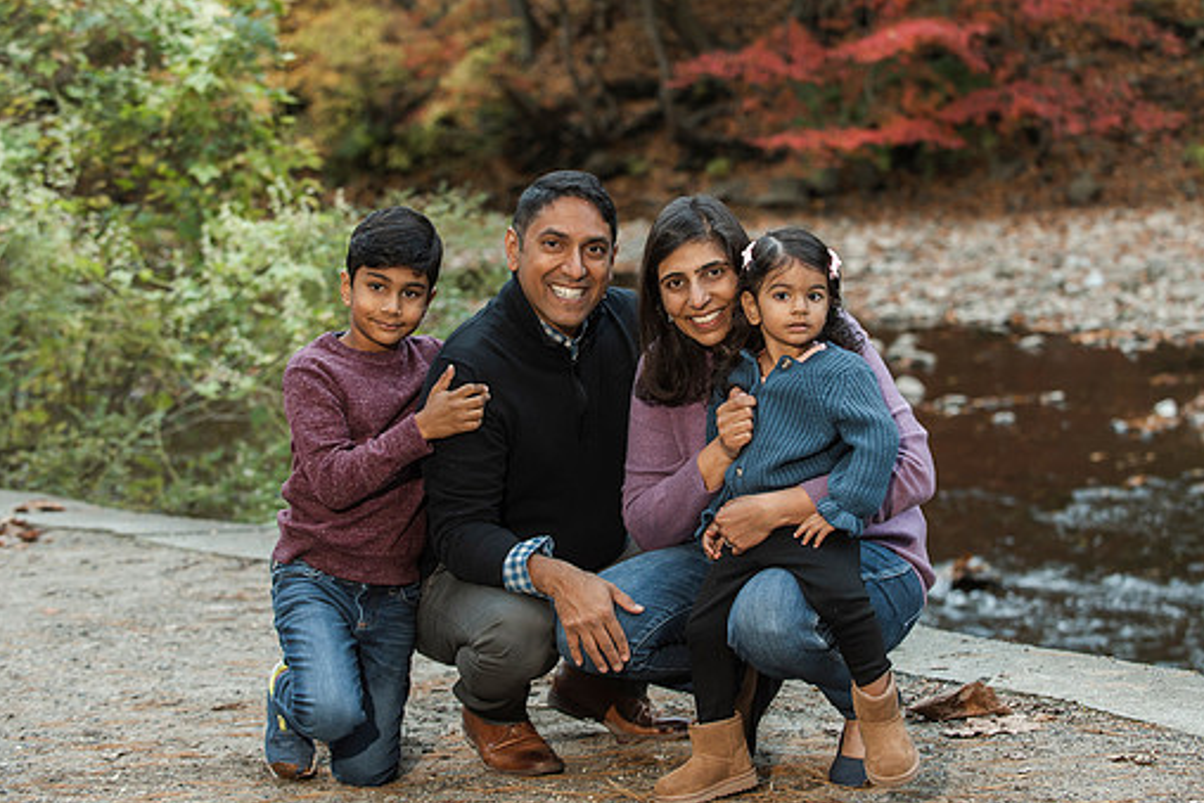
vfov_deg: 14.6
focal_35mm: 94
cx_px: 659
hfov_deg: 21.7
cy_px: 355
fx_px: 3144
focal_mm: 78
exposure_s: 1/125
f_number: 4
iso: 640
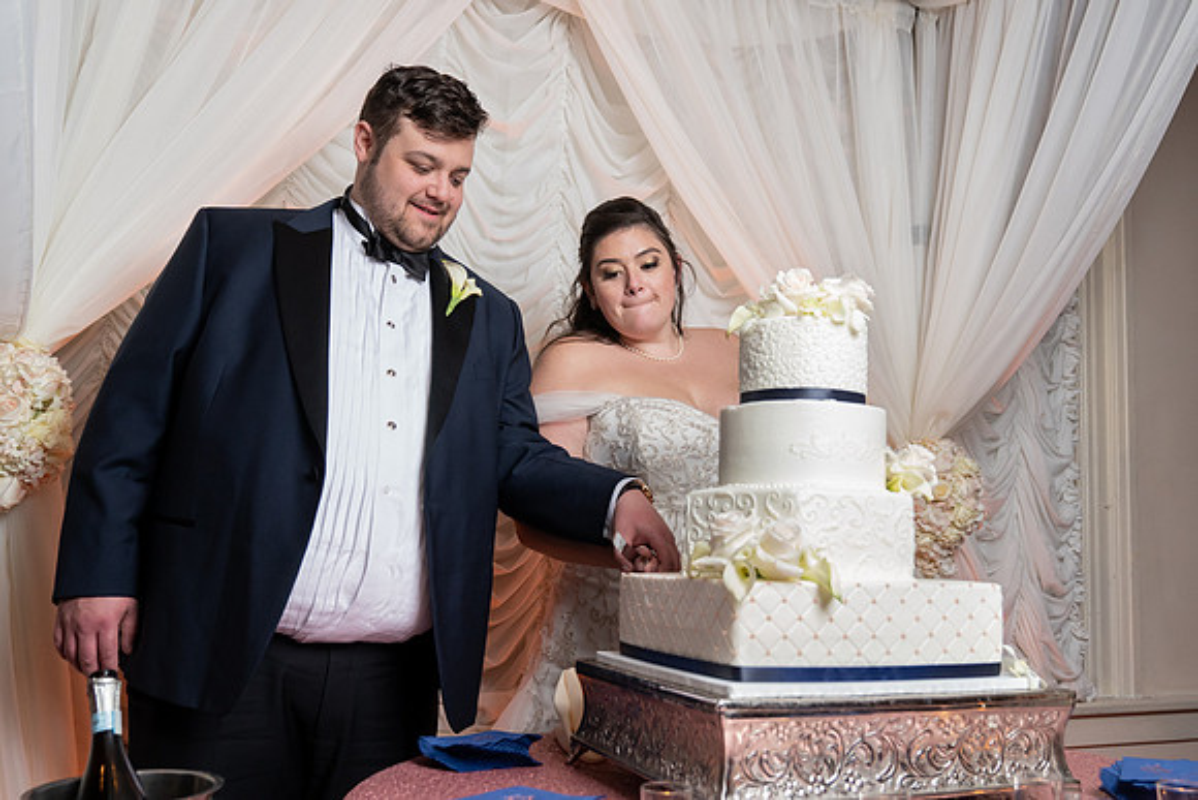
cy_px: 380
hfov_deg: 56.3
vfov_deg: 39.3
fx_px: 1118
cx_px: 645
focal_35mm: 34
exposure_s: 1/200
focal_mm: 30
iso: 2000
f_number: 4
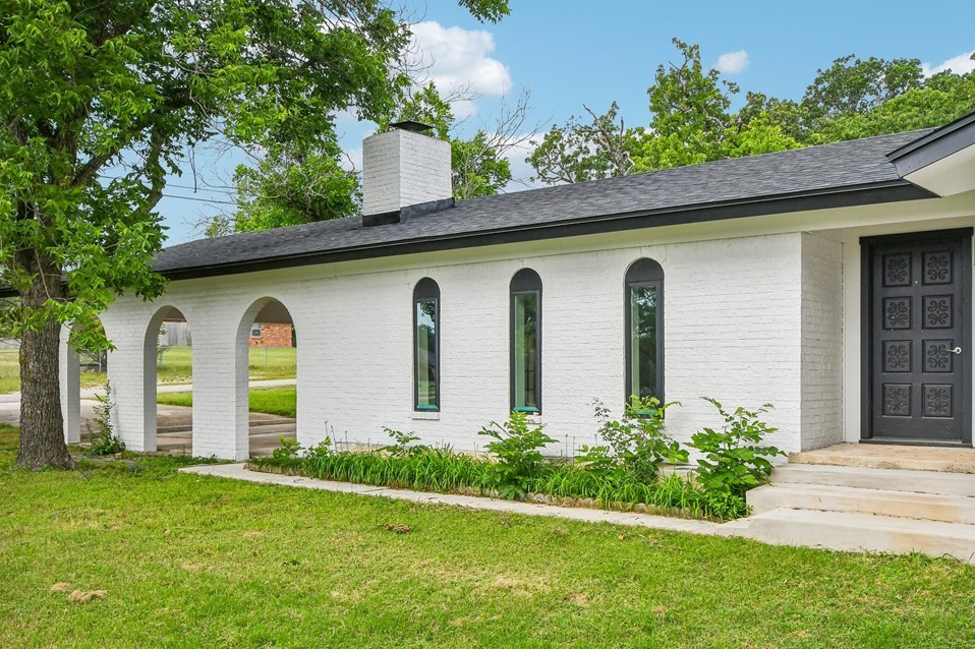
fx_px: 920
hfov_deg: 55.7
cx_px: 537
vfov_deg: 38.9
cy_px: 337
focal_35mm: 34
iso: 400
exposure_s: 1/1250
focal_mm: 20
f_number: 8
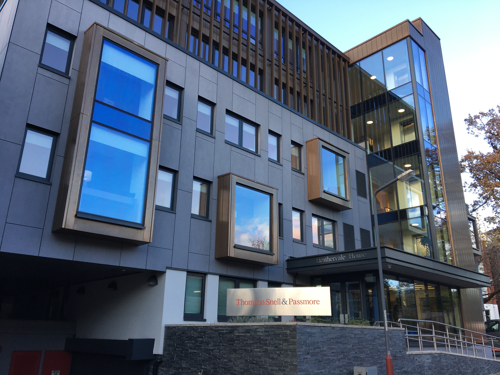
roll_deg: -0.7
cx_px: 250
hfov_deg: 61.7
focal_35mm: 29
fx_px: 419
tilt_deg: +17.9
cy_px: 188
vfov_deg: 48.2
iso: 25
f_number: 2.2
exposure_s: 1/127
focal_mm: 4.15
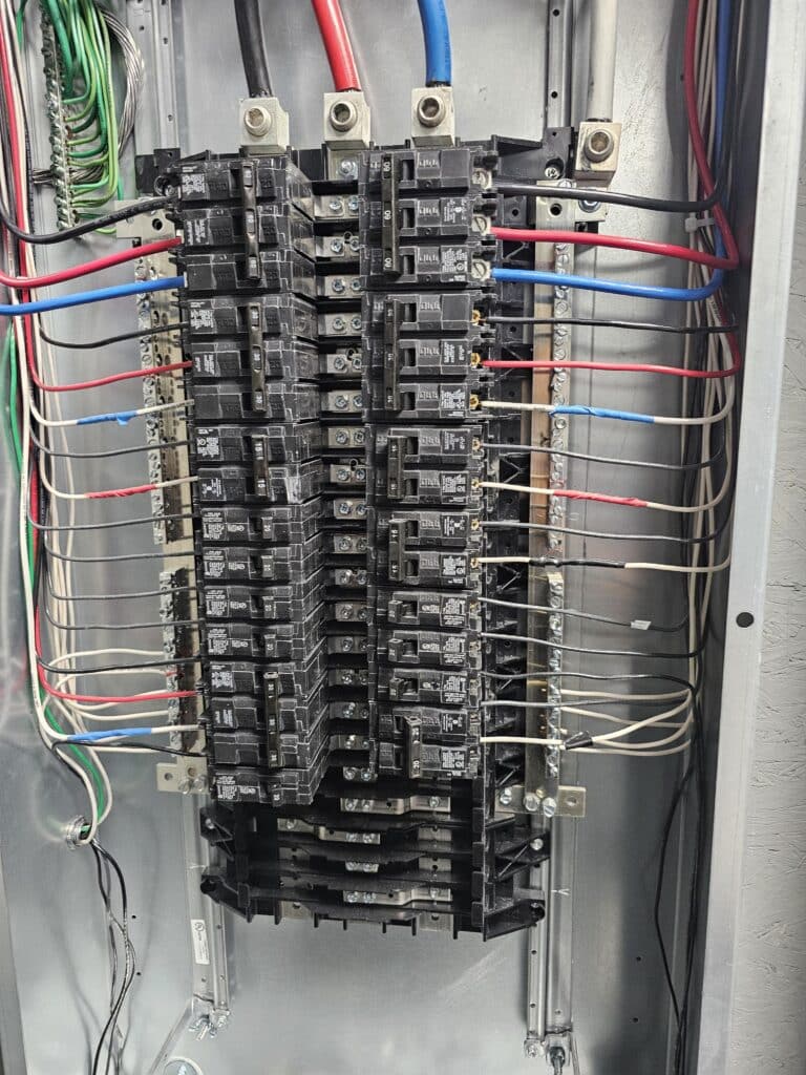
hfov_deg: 58.9
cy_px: 538
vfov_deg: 73.9
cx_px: 403
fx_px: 714
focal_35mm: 23
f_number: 1.7
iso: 500
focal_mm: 6.3
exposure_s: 1/60
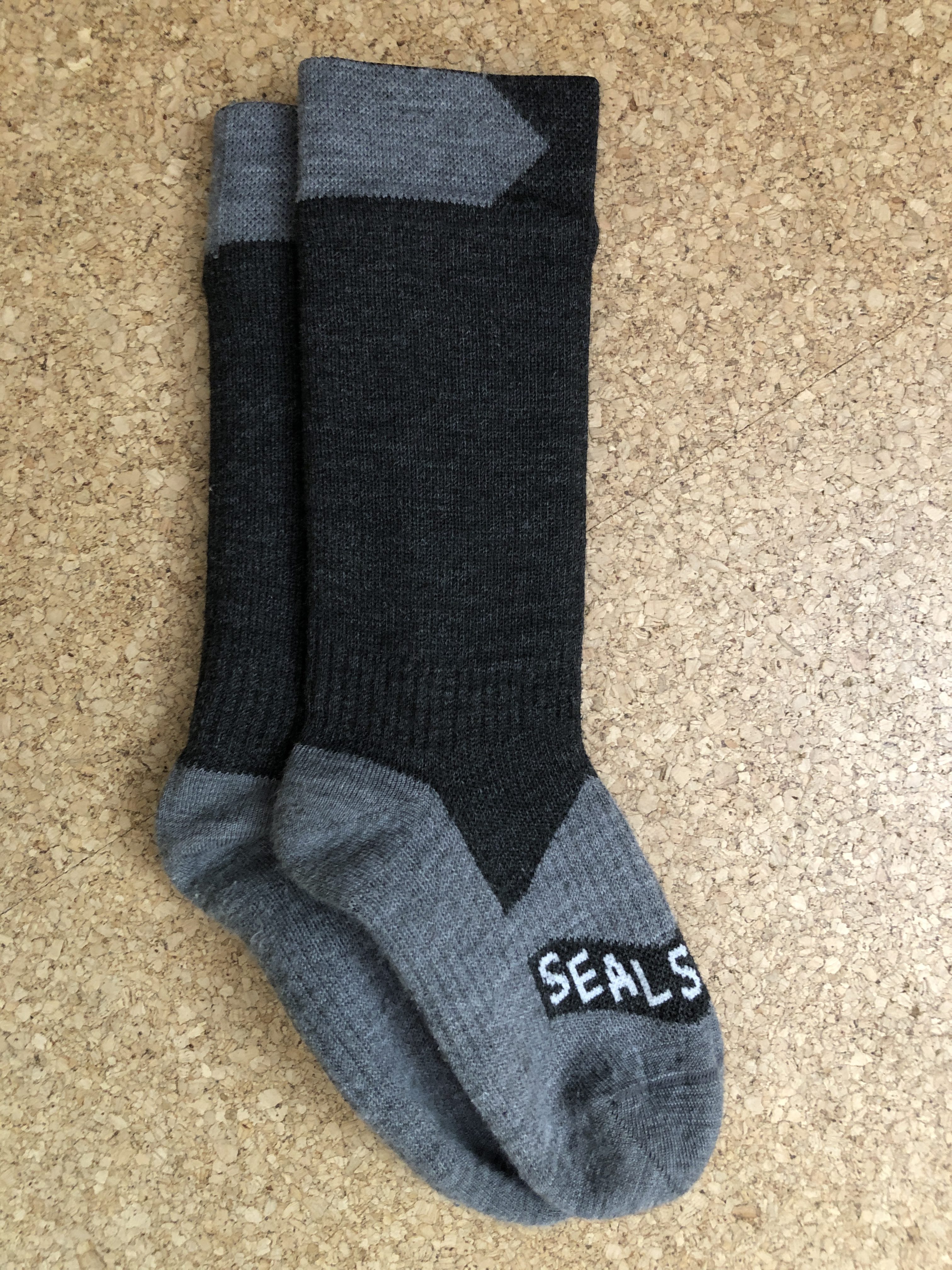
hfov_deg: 49.7
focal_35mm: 28
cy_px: 635
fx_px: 1027
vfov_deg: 63.4
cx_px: 476
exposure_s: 1/7
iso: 100
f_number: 1.8
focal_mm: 3.99
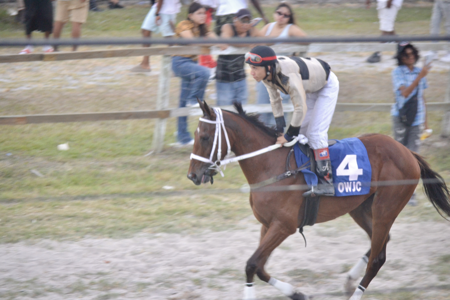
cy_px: 150
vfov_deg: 7.5
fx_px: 2287
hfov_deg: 11.2
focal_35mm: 183
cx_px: 225
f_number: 4.8
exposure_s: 1/125
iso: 1100
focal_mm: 122
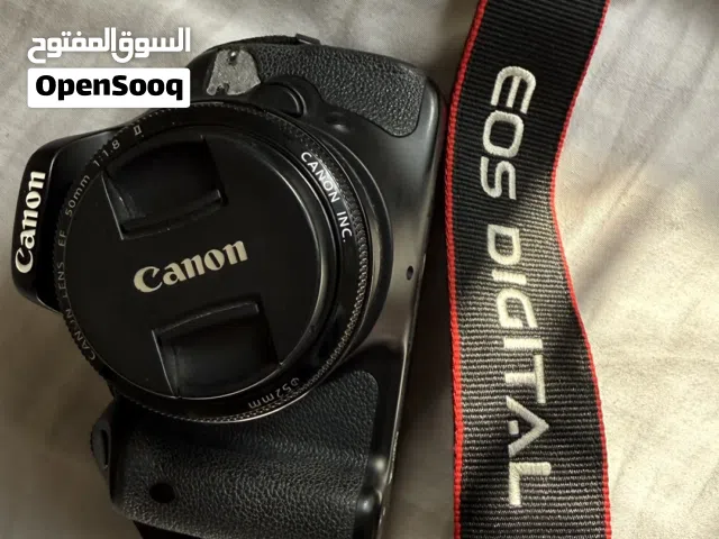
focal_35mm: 24
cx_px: 360
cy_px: 270
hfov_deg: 71.6
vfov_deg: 56.8
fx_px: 498
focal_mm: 2.22
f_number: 2.2
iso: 125
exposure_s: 1/99
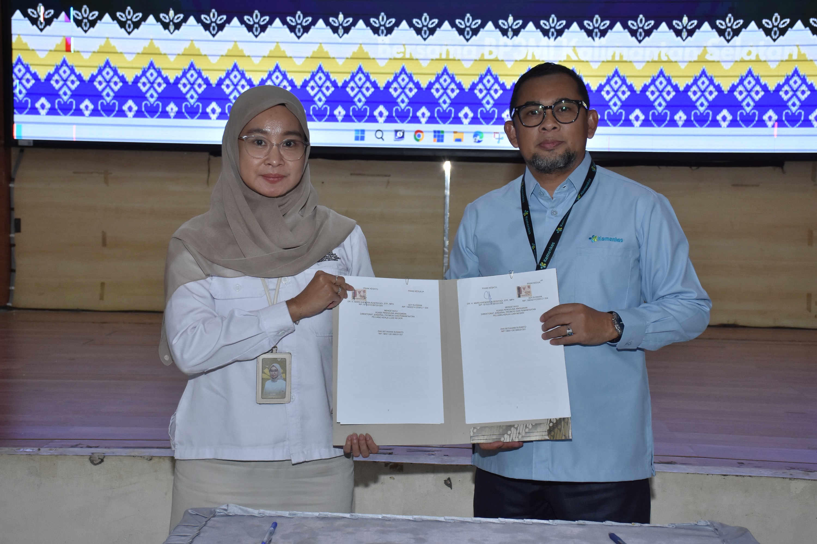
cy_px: 272
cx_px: 408
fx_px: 1362
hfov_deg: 33.4
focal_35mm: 60
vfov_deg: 22.6
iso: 1000
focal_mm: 40
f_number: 6.3
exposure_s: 1/125
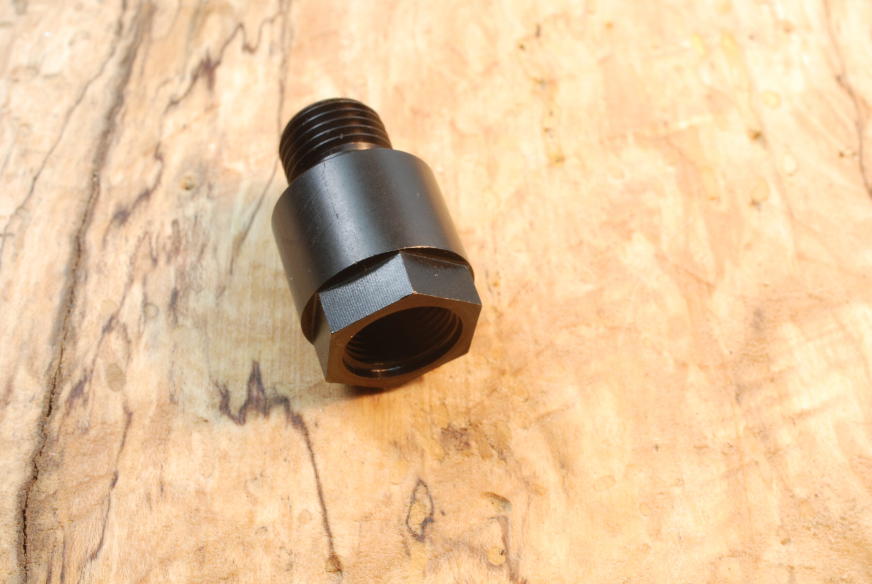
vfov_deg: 22.7
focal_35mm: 60
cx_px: 436
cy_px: 292
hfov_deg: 33.4
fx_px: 1455
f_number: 22
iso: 200
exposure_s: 1/6
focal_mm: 40
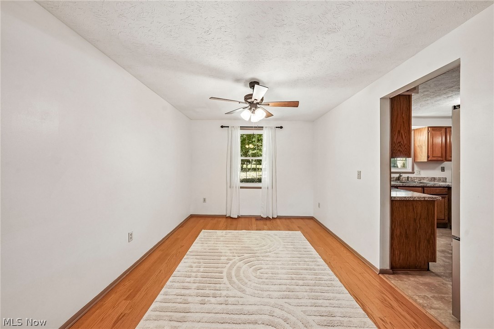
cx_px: 247
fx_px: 165
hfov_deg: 112.6
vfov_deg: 89.9
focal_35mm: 12
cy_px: 164
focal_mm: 12
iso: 400
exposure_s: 1/25
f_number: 8
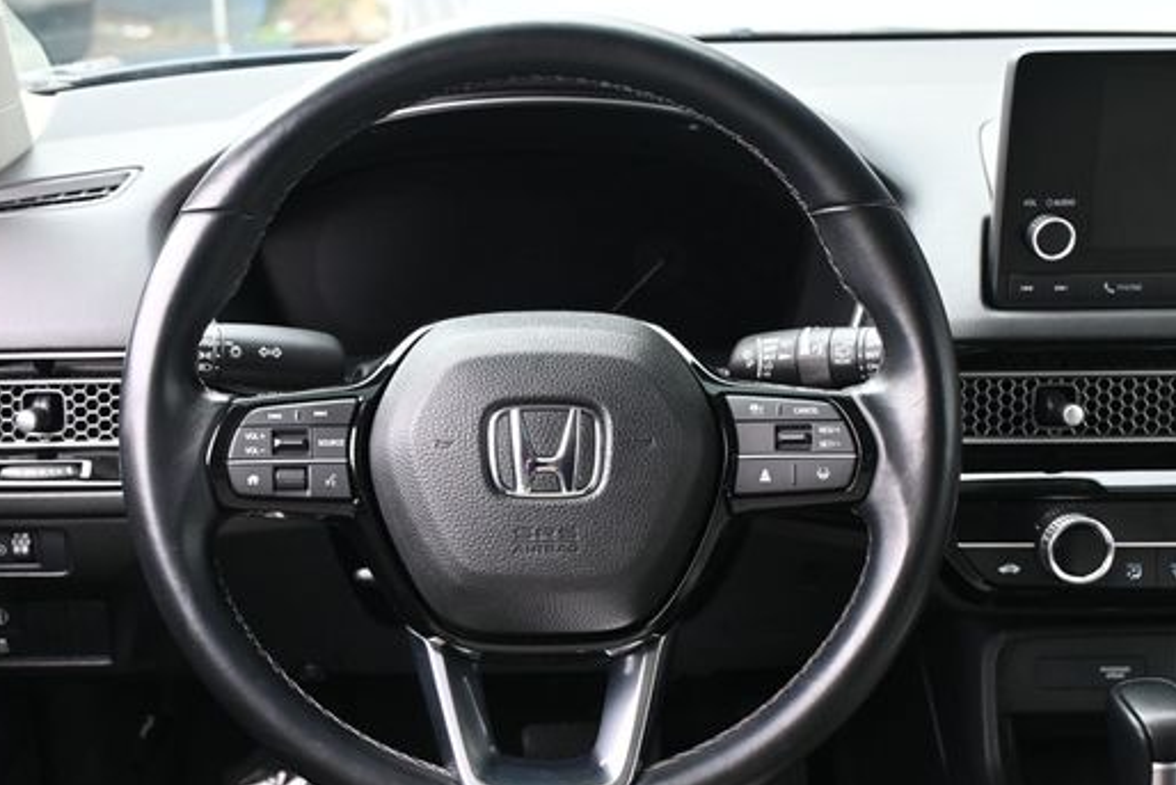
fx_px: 1677
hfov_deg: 38.6
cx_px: 558
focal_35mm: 51
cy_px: 439
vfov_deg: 26.3
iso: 800
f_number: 4.5
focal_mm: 27.5
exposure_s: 1/125
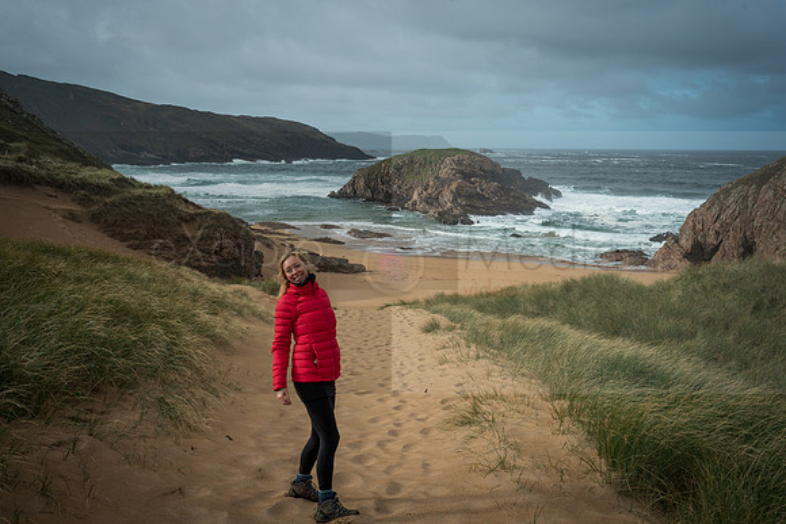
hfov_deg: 54.4
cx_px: 393
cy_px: 262
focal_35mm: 35
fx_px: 764
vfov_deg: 37.9
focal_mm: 35
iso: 50
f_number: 8
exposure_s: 1/50
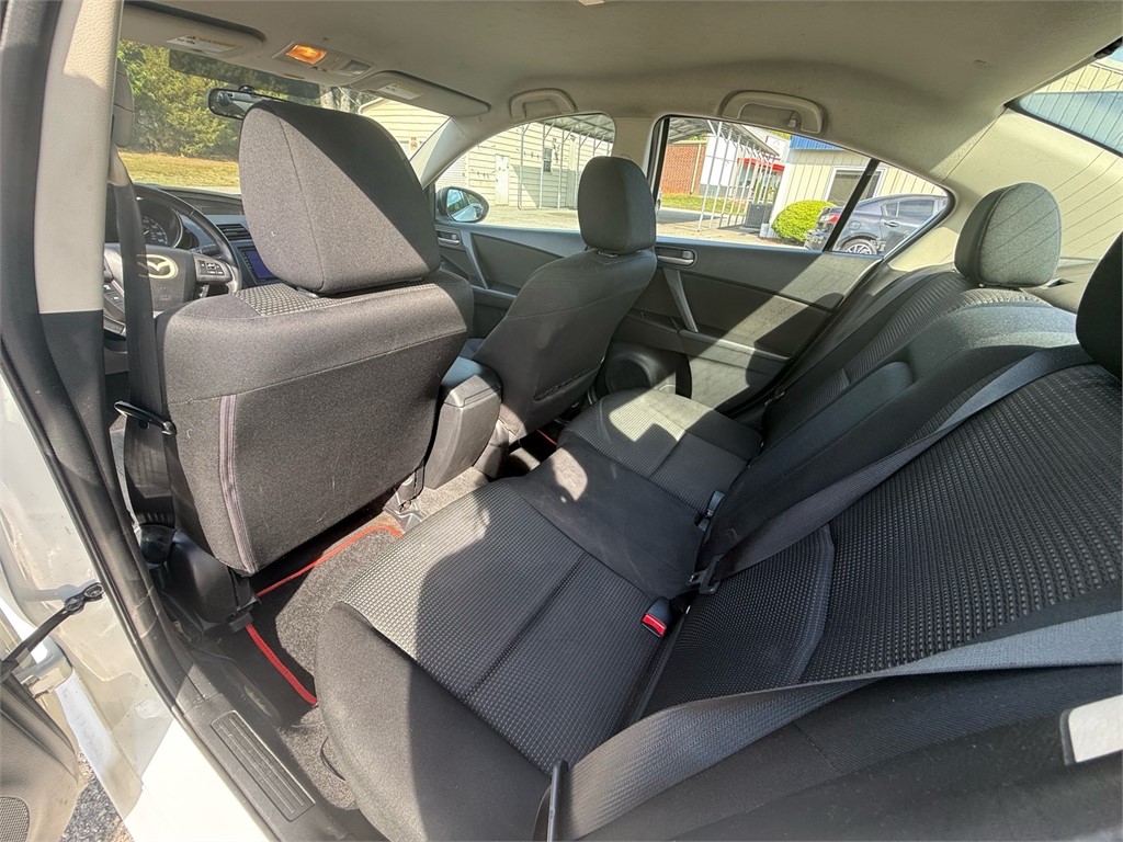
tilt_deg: -27.8
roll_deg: -4.9
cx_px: 562
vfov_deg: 85.7
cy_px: 421
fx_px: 454
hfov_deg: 102.1
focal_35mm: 14
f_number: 2.2
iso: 80
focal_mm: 2.22
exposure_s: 1/99
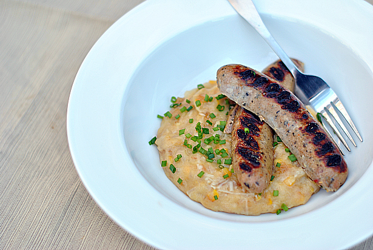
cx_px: 186
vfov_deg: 18.2
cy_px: 125
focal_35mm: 75
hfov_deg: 27.0
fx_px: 778
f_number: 2
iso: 100
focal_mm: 50
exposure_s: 1/100
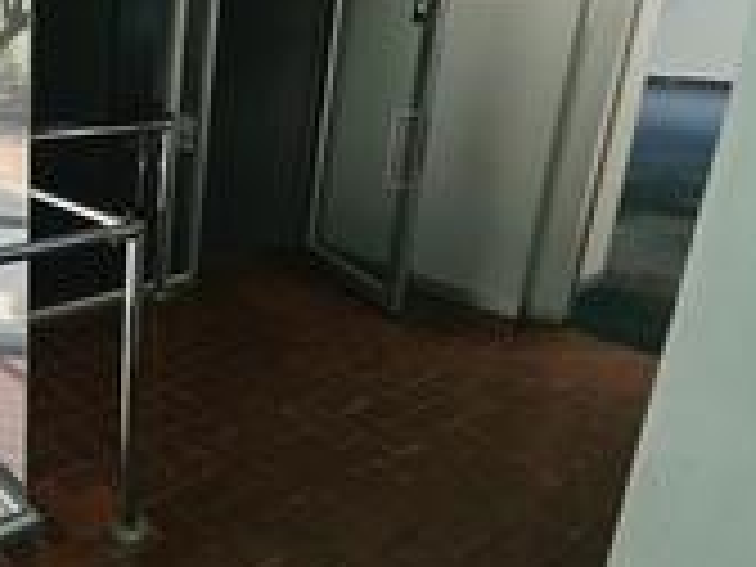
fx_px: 677
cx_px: -14
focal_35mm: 31
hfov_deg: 47.5
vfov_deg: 44.8
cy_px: 189
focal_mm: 2.2
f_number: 1.9
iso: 100
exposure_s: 1/100
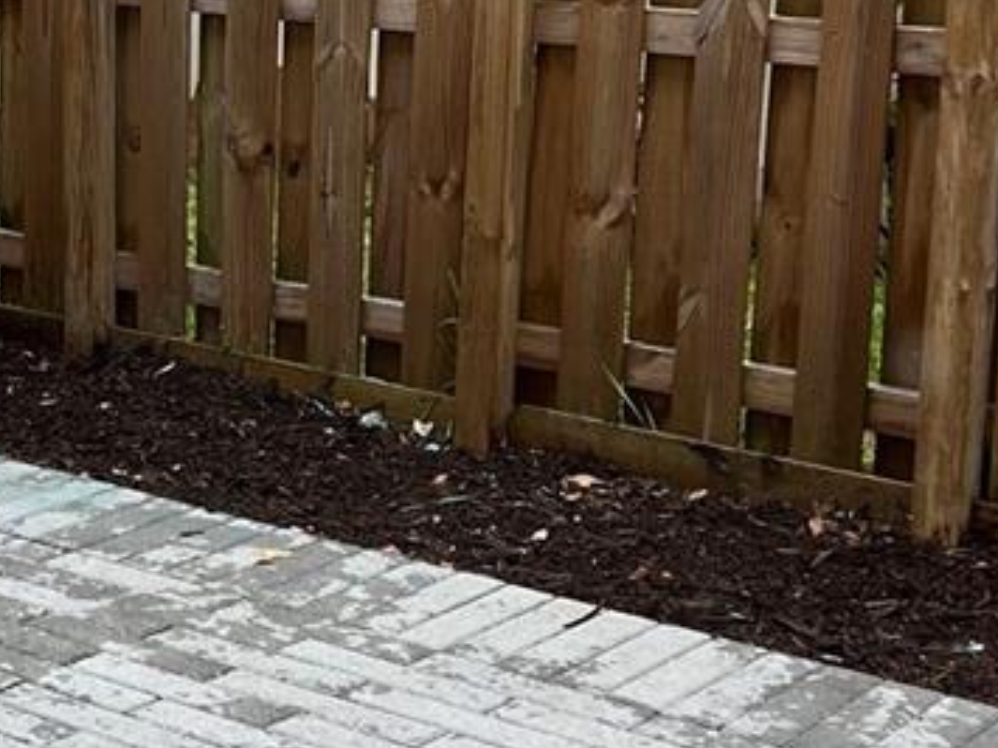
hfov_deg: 21.4
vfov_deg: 16.8
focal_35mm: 88
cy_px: 307
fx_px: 2536
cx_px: -34
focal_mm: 5.7
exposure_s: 1/394
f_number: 1.5
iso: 50
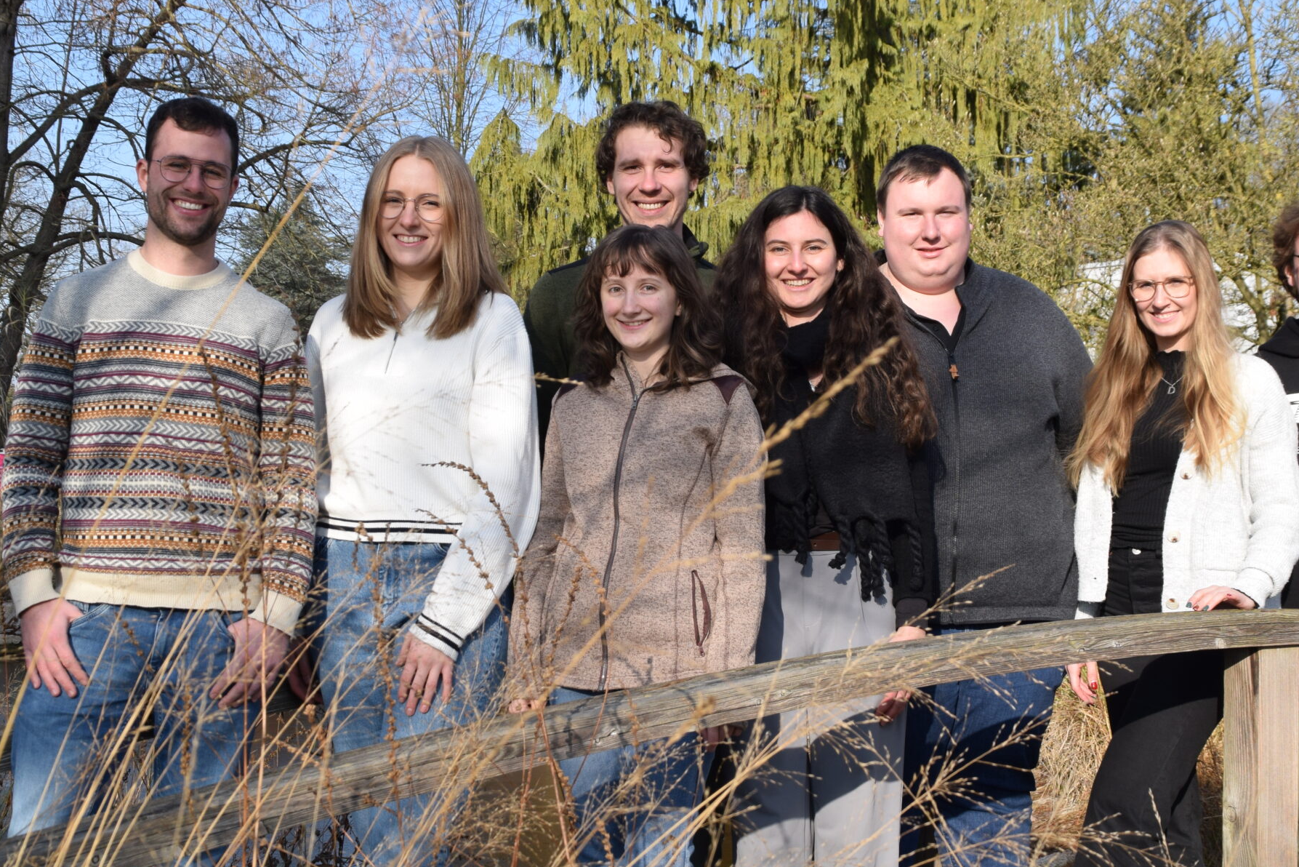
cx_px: 707
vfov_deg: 25.2
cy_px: 468
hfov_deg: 37.0
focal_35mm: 54
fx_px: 1938
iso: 200
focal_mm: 25
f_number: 9
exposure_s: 1/320
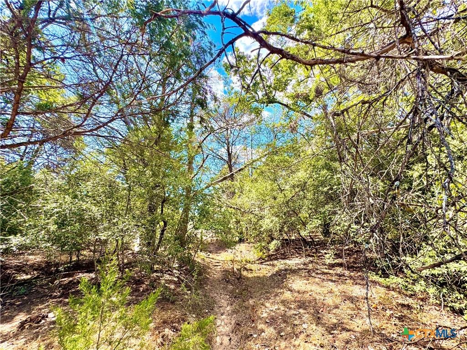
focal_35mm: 14
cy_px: 175
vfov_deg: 85.7
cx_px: 234
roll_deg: +1.9
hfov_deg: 102.1
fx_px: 189
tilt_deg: +18.6
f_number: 2.2
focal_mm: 2.22
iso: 40
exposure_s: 1/341
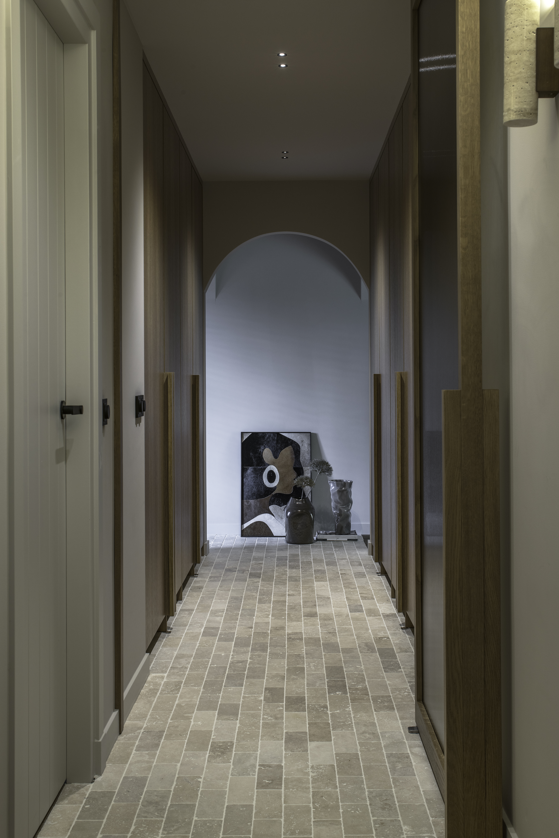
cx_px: 280
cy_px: 419
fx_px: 1048
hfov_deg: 29.9
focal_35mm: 45
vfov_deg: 43.6
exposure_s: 4
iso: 64
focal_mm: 45
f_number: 13
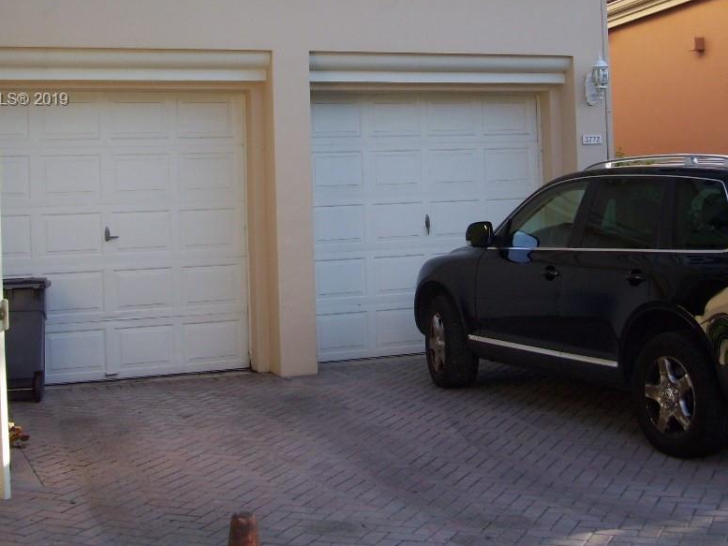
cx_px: 436
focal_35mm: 56
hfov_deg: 34.2
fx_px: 1178
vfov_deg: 25.6
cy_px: 101
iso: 80
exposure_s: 1/250
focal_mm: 5.7
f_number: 2.9
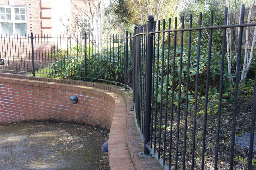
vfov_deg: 34.2
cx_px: 128
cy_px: 85
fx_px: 277
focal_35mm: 39
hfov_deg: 49.6
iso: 200
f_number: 5.6
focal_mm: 26
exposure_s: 1/60
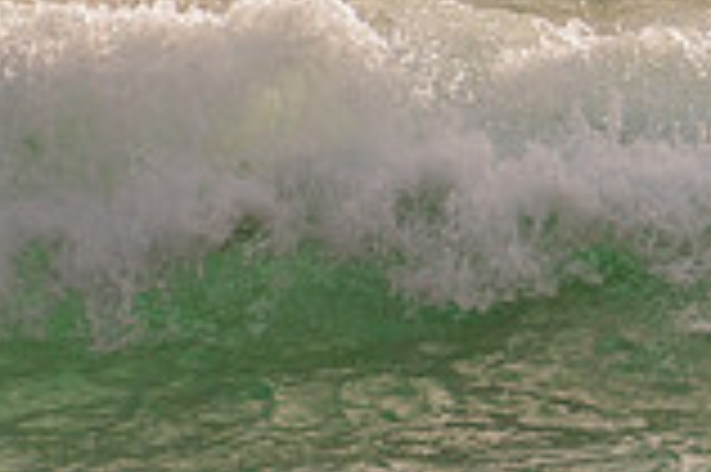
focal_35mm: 2256
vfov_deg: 0.6
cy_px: 125
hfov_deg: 0.9
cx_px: 1219
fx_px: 44509
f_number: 5.6
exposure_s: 1/2000
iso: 160
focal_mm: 500
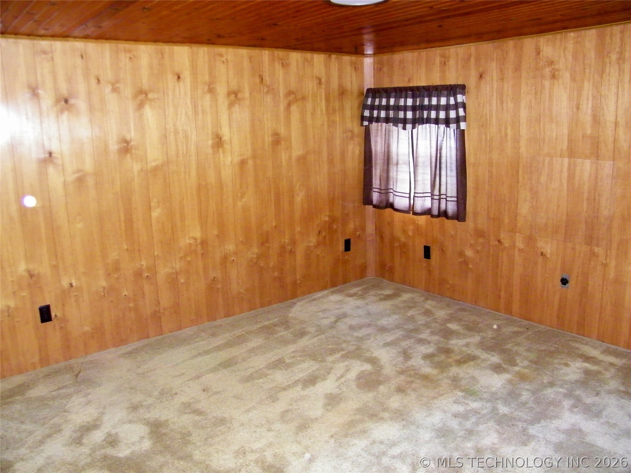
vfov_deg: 49.7
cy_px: 236
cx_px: 316
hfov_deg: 63.4
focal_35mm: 28
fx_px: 510
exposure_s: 1/30
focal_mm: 5
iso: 400
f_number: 3.5
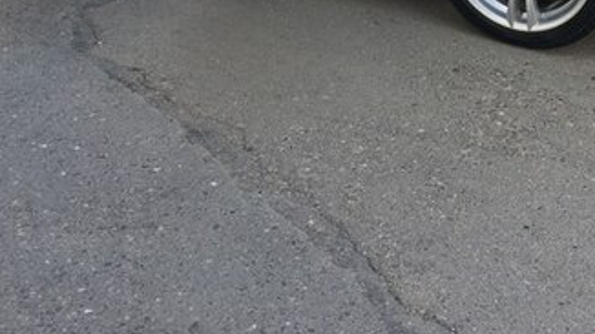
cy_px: -87
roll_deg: +1.4
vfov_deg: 17.7
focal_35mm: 64
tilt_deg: -17.0
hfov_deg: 32.5
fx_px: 1009
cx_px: 412
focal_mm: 4.15
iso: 25
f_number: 2.2
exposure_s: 1/128
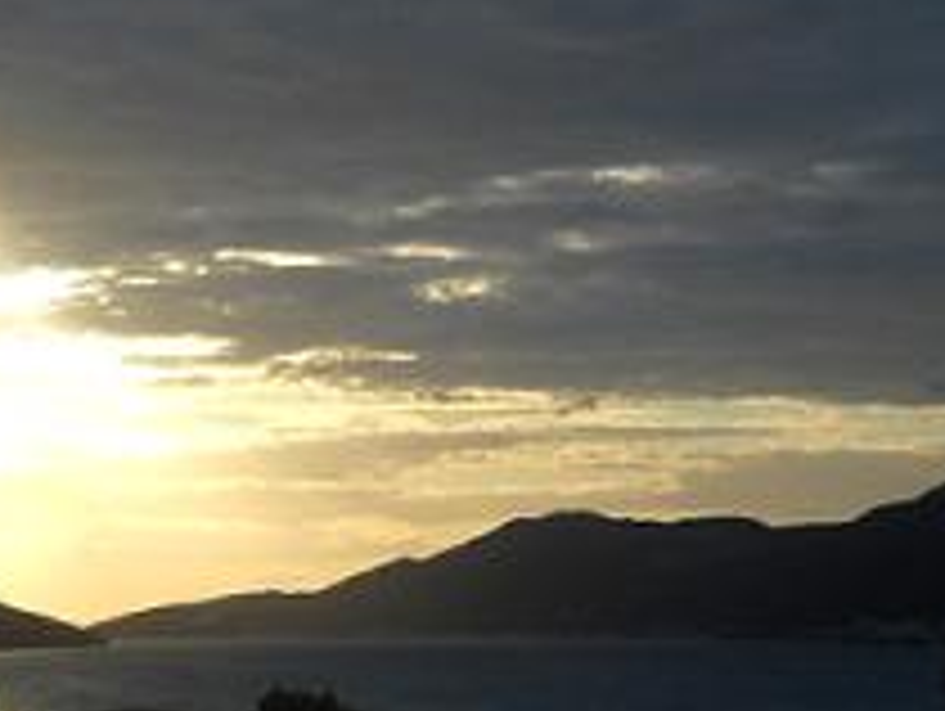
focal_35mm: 112
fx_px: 3061
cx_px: 333
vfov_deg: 13.2
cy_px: 565
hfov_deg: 17.5
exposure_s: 1/337
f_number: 5.5
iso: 64
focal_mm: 6.72
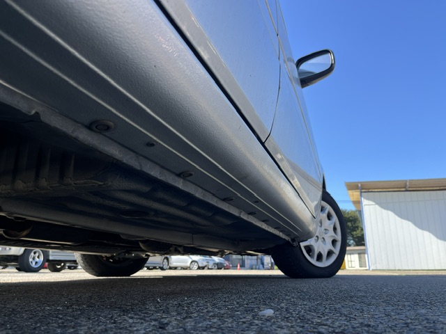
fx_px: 335
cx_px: 223
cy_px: 167
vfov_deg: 53.1
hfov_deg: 67.3
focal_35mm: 26
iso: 50
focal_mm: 5.1
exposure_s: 1/1086
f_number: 1.6
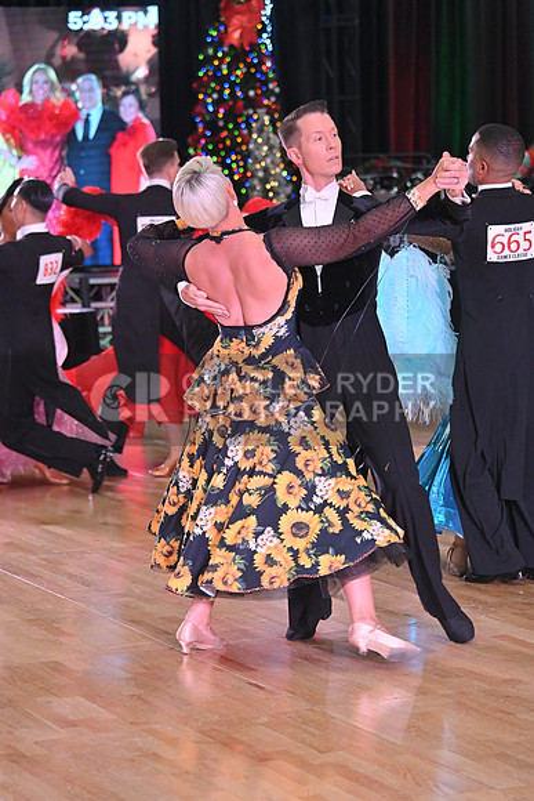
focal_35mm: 120
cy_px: 400
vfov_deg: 17.1
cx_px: 267
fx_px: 2668
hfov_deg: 11.4
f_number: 5.6
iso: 3200
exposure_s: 1/400
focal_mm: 120
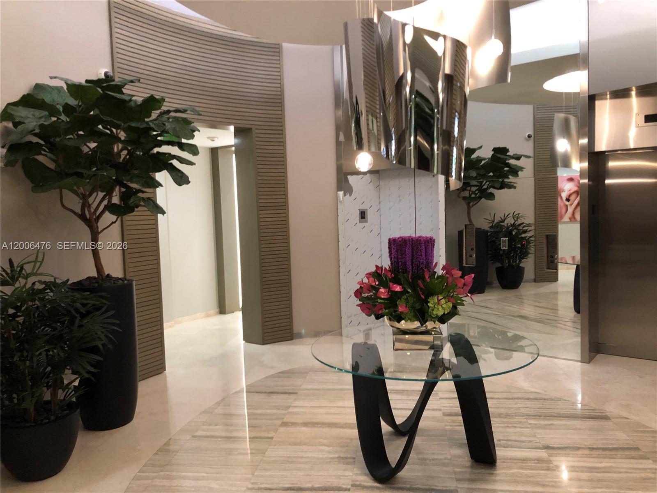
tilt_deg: -4.3
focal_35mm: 28
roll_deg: +0.8
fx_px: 531
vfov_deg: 49.7
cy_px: 246
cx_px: 328
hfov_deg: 63.4
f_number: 1.8
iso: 100
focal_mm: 4
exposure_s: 1/15
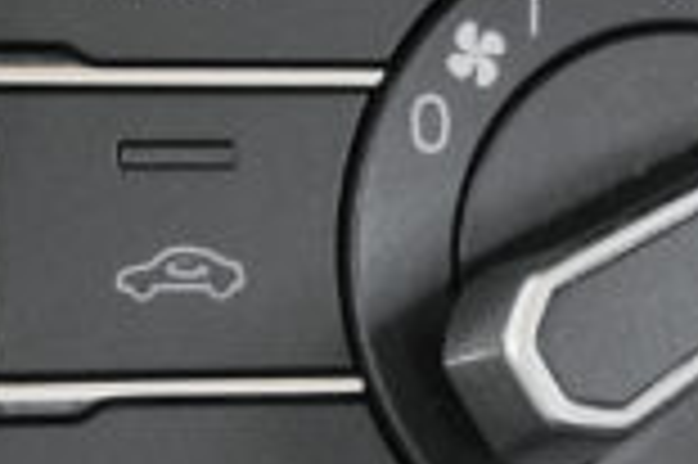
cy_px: 755
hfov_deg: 10.3
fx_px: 3835
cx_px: 657
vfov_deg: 6.8
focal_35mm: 198
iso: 2000
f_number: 9
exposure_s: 1/20
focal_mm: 20.3
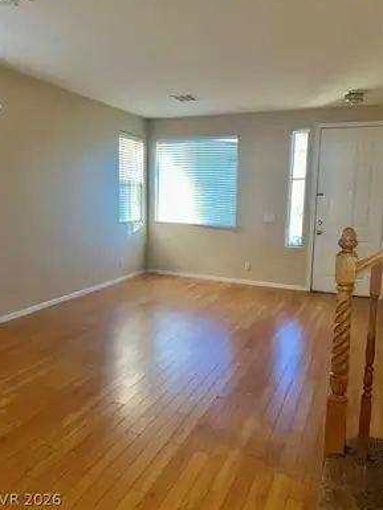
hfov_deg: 51.4
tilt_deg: -5.2
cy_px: 246
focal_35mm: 27
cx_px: 186
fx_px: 398
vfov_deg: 65.3
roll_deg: -1.1
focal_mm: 5.7
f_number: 1.5
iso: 40
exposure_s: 1/27
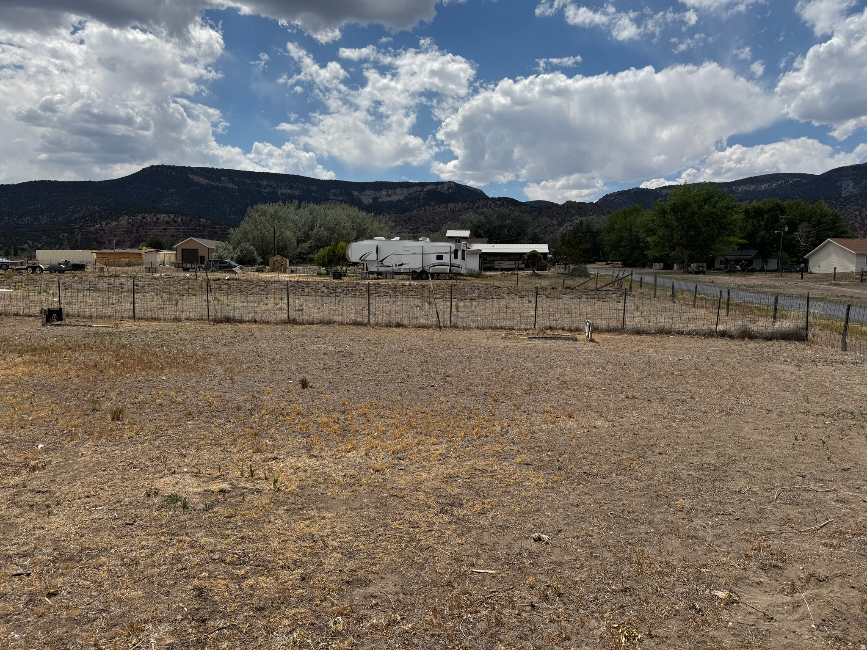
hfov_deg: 71.6
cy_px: 325
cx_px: 434
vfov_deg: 56.8
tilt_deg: -4.3
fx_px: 601
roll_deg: -0.6
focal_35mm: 24
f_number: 1.78
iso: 80
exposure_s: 1/7937
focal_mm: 6.76
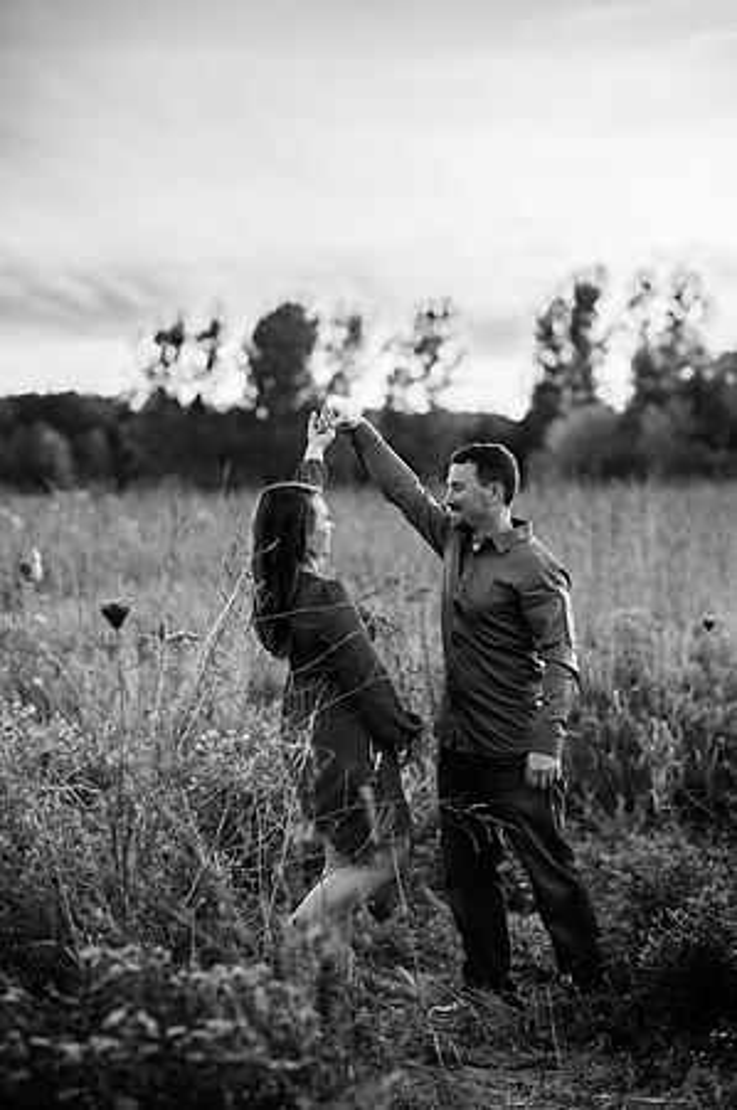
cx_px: 368
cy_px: 555
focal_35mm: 85
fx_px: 2616
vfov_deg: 23.9
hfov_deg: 16.0
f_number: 2.5
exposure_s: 1/200
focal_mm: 85
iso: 500
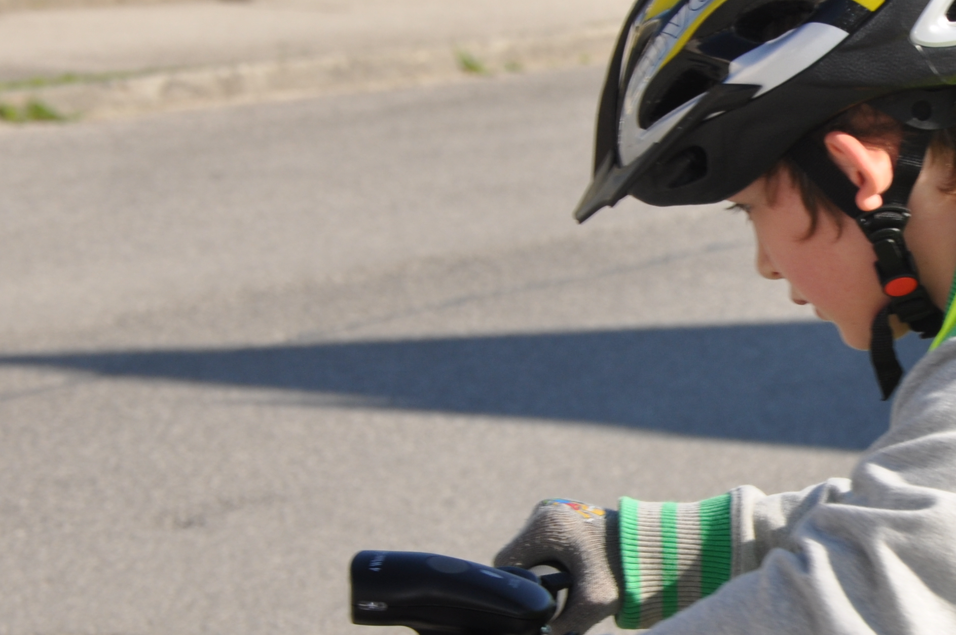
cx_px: 958
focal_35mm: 358
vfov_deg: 3.8
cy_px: 337
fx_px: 9497
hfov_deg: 5.7
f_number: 11
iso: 200
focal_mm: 105
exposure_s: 1/200
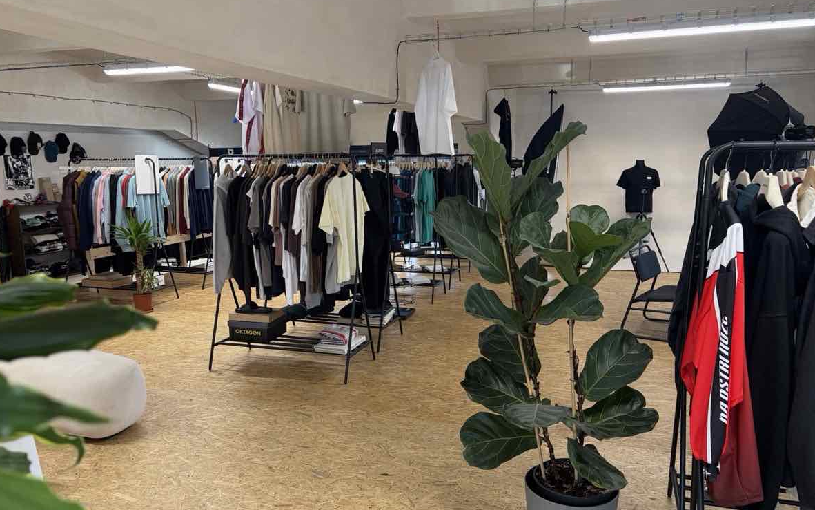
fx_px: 622
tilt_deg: -9.4
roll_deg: +1.0
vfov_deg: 44.5
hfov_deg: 66.5
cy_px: 268
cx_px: 406
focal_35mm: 28
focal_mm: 5.96
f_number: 1.6
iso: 125
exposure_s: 1/115
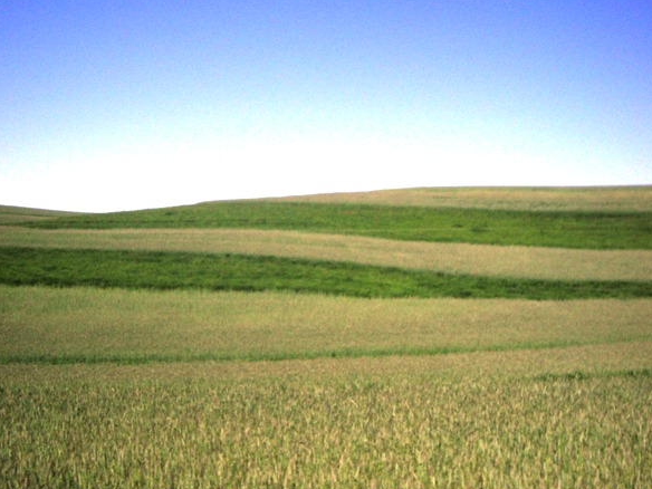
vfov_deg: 31.4
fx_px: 866
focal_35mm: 46
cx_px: 317
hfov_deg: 41.2
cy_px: 181
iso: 50
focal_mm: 5.7
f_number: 5.7
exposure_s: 1/839
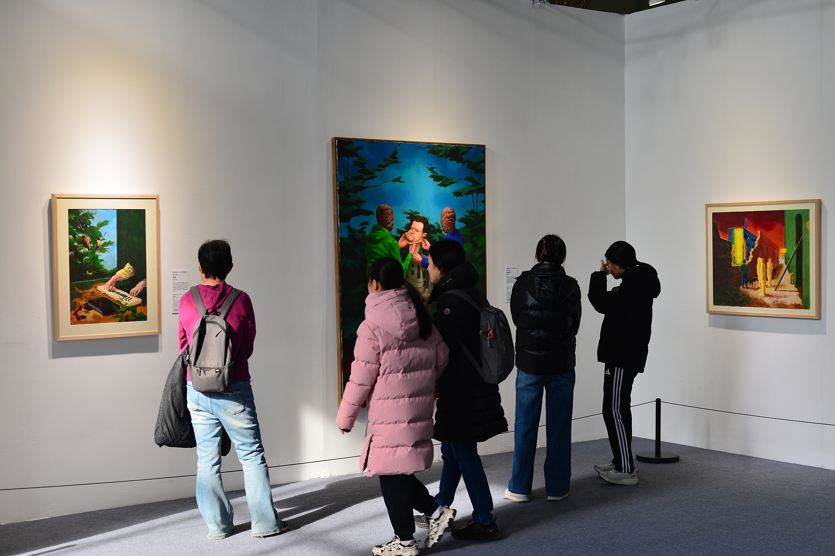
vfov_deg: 27.0
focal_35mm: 50
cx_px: 418
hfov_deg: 39.6
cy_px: 278
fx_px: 1159
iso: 500
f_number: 4
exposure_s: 1/320
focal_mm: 50
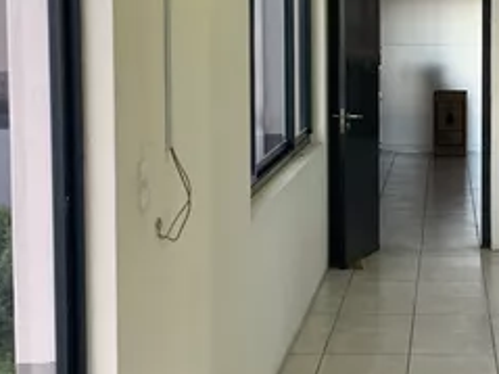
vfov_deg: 16.9
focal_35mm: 87
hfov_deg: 22.0
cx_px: 438
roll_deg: +3.0
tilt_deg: -0.7
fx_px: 1254
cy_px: 125
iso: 50
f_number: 1.8
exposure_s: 1/122
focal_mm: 4.25
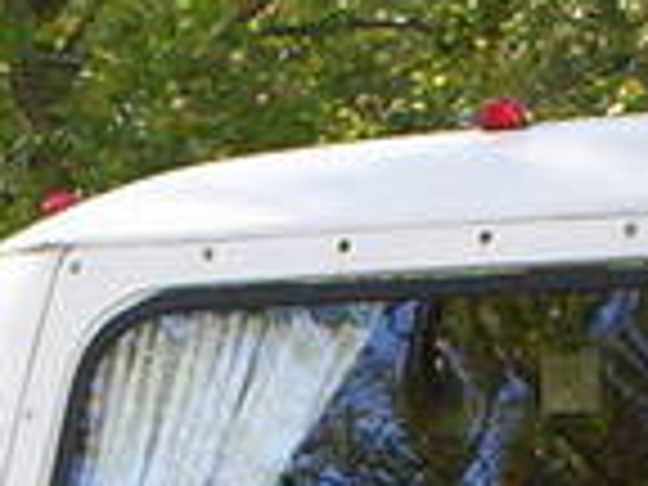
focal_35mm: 214
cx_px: 342
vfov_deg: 6.6
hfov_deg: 9.2
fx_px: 4006
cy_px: 1217
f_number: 4.5
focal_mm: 4.99
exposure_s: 1/102
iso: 100
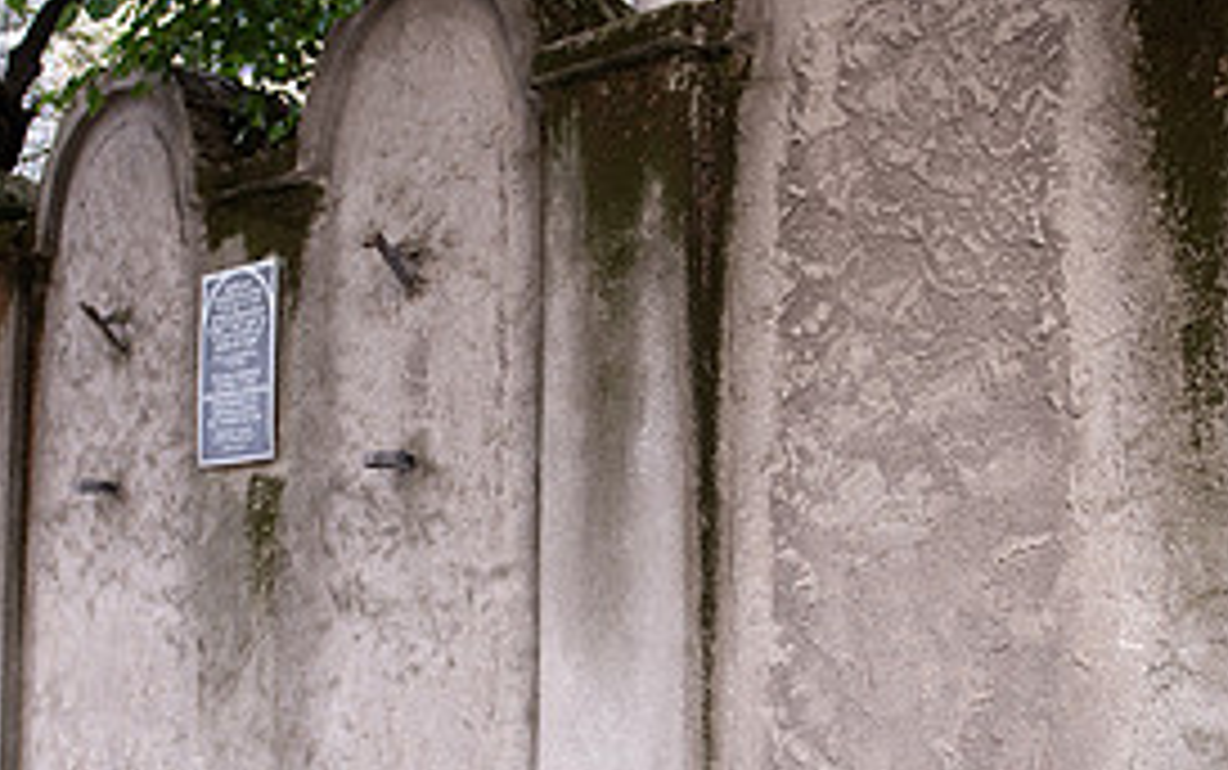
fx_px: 1741
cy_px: 529
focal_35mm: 52
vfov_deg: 24.8
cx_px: 643
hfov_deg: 38.8
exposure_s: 1/160
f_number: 2.8
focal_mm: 24
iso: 400
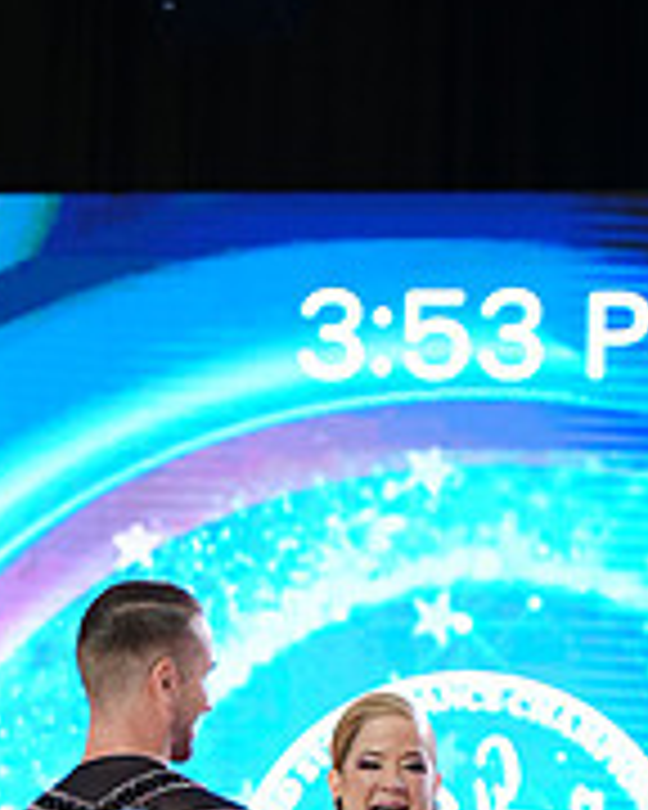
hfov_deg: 4.9
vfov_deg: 6.1
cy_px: 1062
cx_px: 263
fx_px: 7599
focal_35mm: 317
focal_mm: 105
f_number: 4
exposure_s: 1/200
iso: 2000
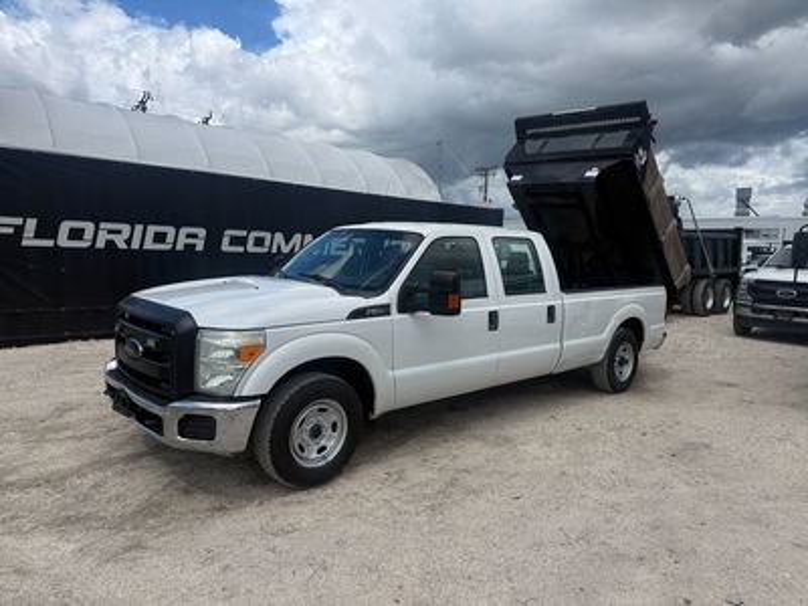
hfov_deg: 71.6
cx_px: 404
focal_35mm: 24
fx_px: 560
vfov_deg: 56.8
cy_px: 303
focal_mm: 6.76
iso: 80
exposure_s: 1/7353
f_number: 1.78
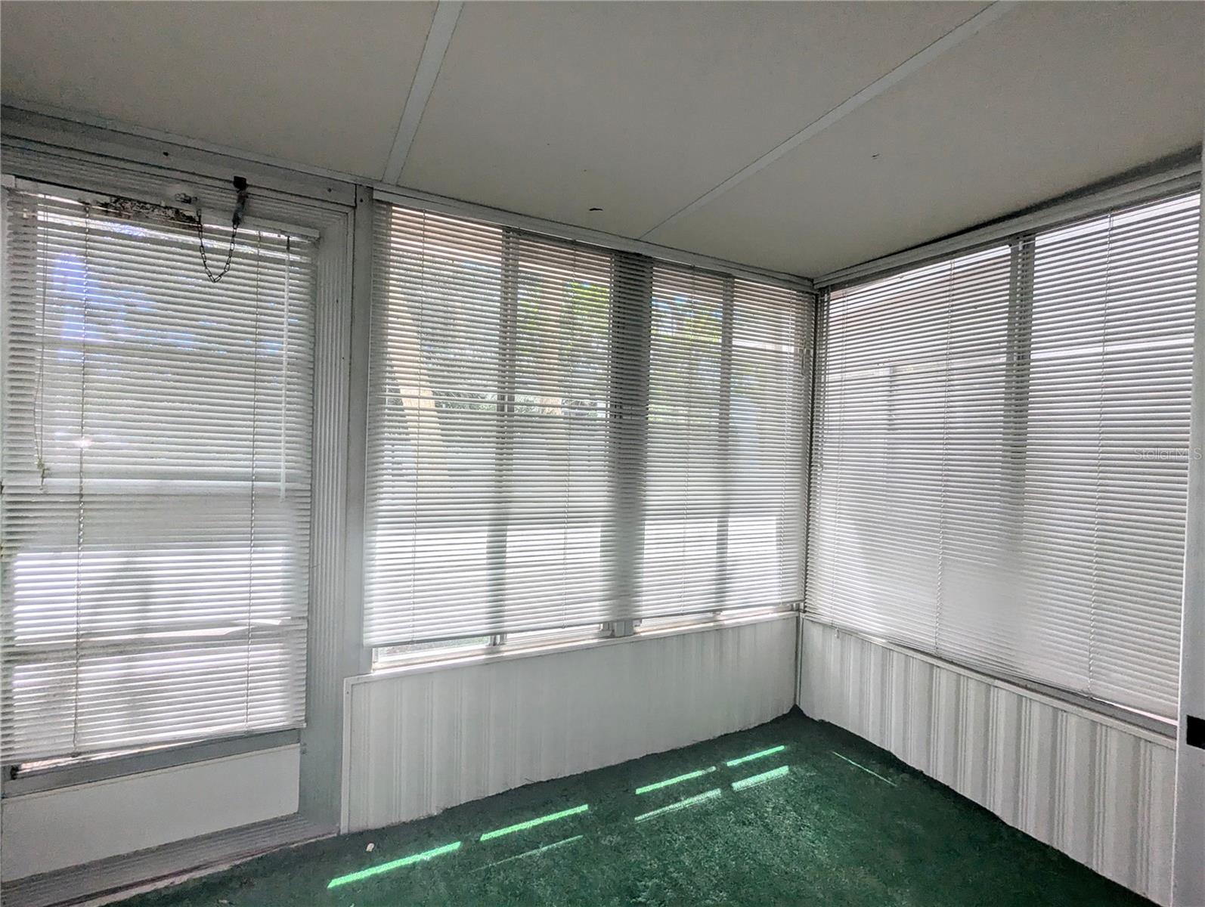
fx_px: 558
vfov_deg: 78.2
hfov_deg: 94.4
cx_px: 602
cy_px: 454
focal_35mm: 16
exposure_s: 1/461
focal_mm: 2.35
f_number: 2.2
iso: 56
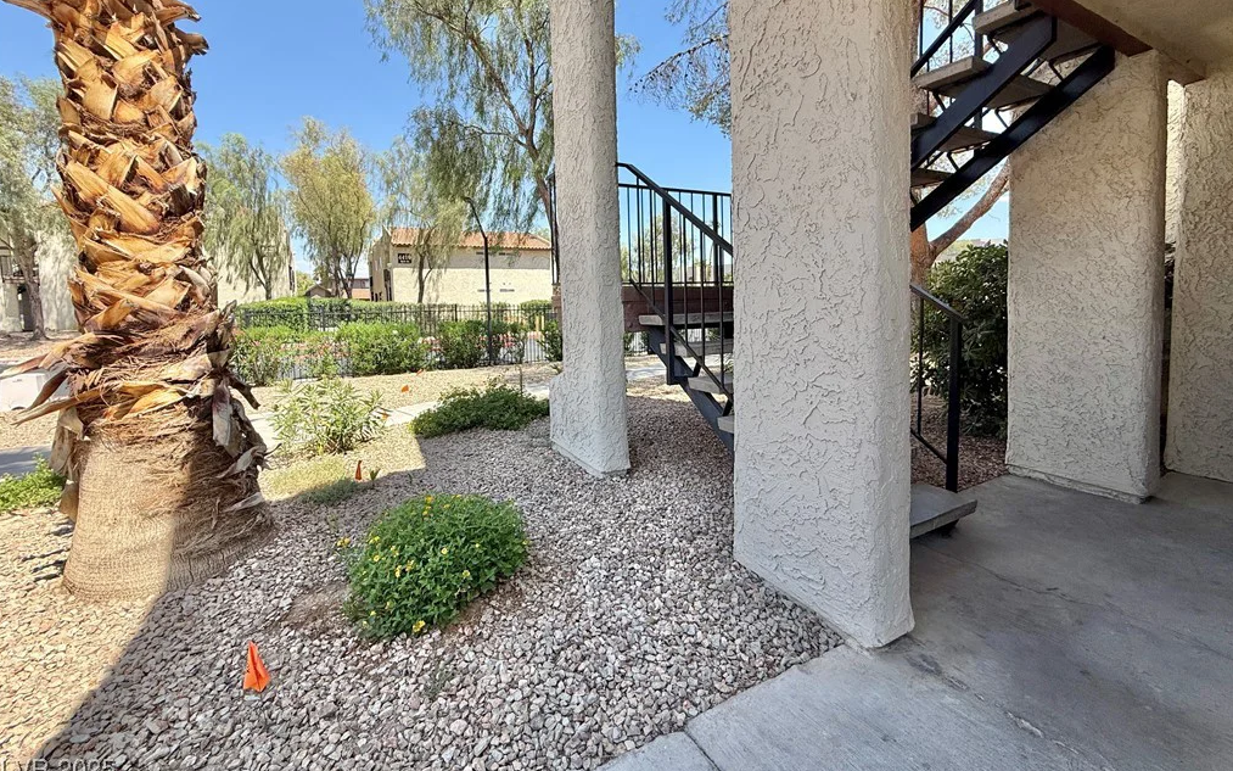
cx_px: 616
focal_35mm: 15
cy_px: 329
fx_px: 504
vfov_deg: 74.3
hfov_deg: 101.5
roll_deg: +2.2
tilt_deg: -2.8
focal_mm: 2.22
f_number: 2.2
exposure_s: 1/876
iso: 50
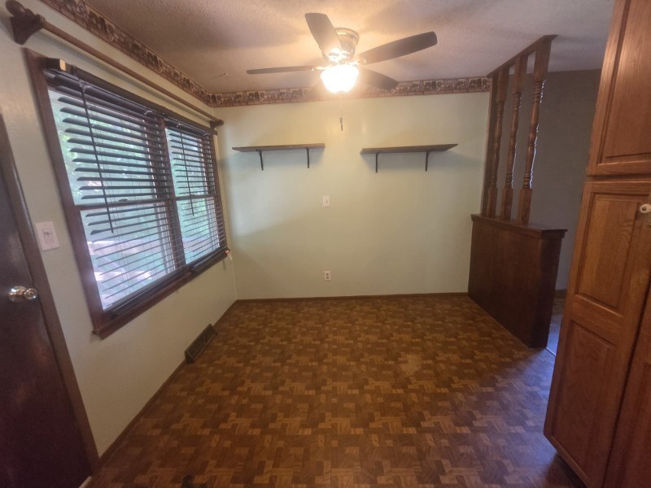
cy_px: 244
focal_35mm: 13
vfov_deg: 89.9
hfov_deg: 106.2
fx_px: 244
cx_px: 326
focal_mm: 2.2
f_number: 2.2
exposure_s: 1/60
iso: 1000
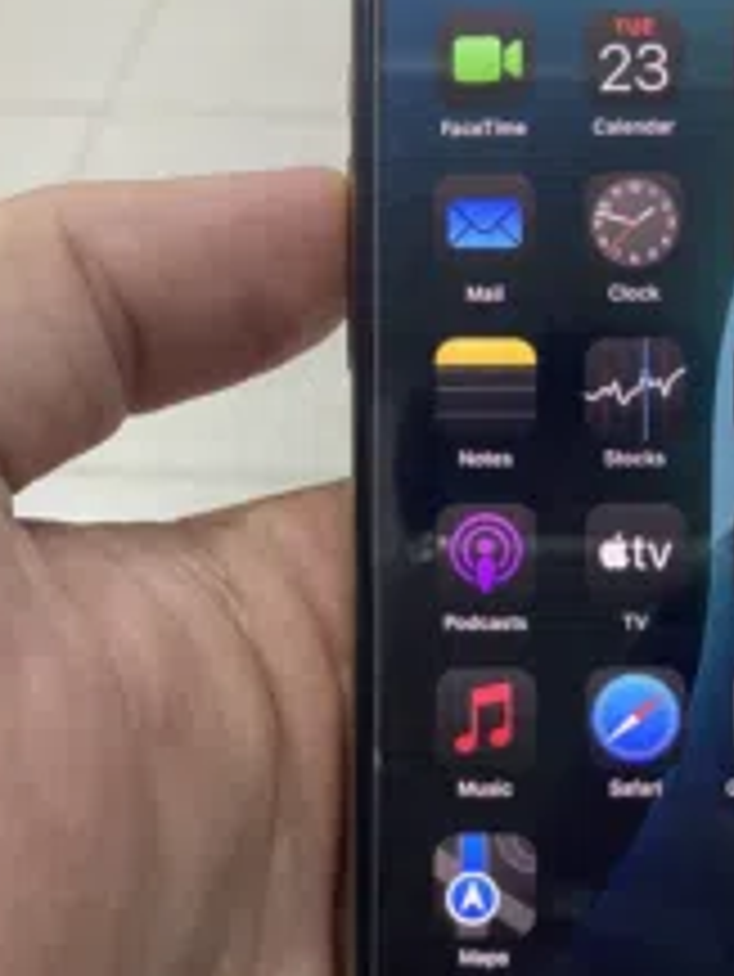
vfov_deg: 39.4
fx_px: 1356
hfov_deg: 29.3
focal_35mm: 48
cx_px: 635
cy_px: 603
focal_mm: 4.25
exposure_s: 1/60
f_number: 1.8
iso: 250
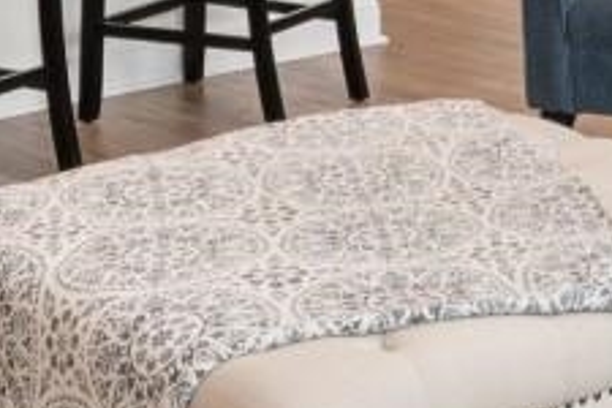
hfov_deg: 17.2
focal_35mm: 115
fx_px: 1955
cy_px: -435
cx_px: 675
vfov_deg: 10.8
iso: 100
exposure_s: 1/6
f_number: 4.8
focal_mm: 11
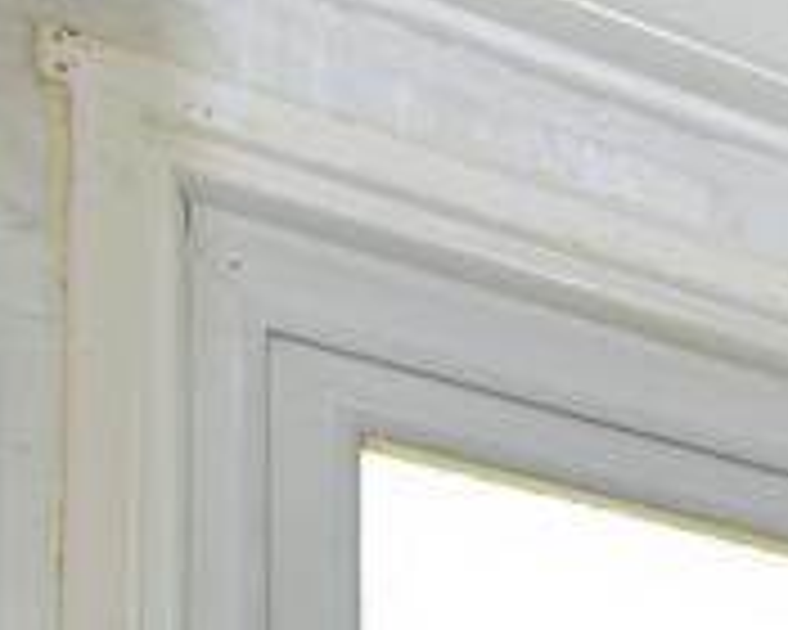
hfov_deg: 14.8
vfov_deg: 13.8
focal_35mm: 77
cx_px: 1905
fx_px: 1796
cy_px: 1532
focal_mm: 14
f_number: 5.6
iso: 400
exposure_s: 1/125
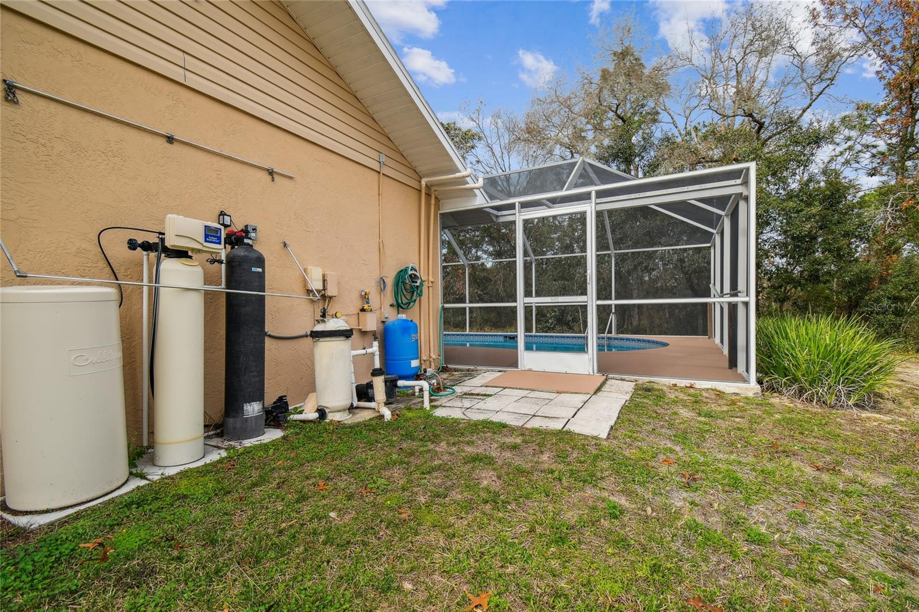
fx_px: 383
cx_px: 460
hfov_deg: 100.4
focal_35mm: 15
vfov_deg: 77.3
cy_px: 306
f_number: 7.1
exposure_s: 1/80
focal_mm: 10
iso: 100
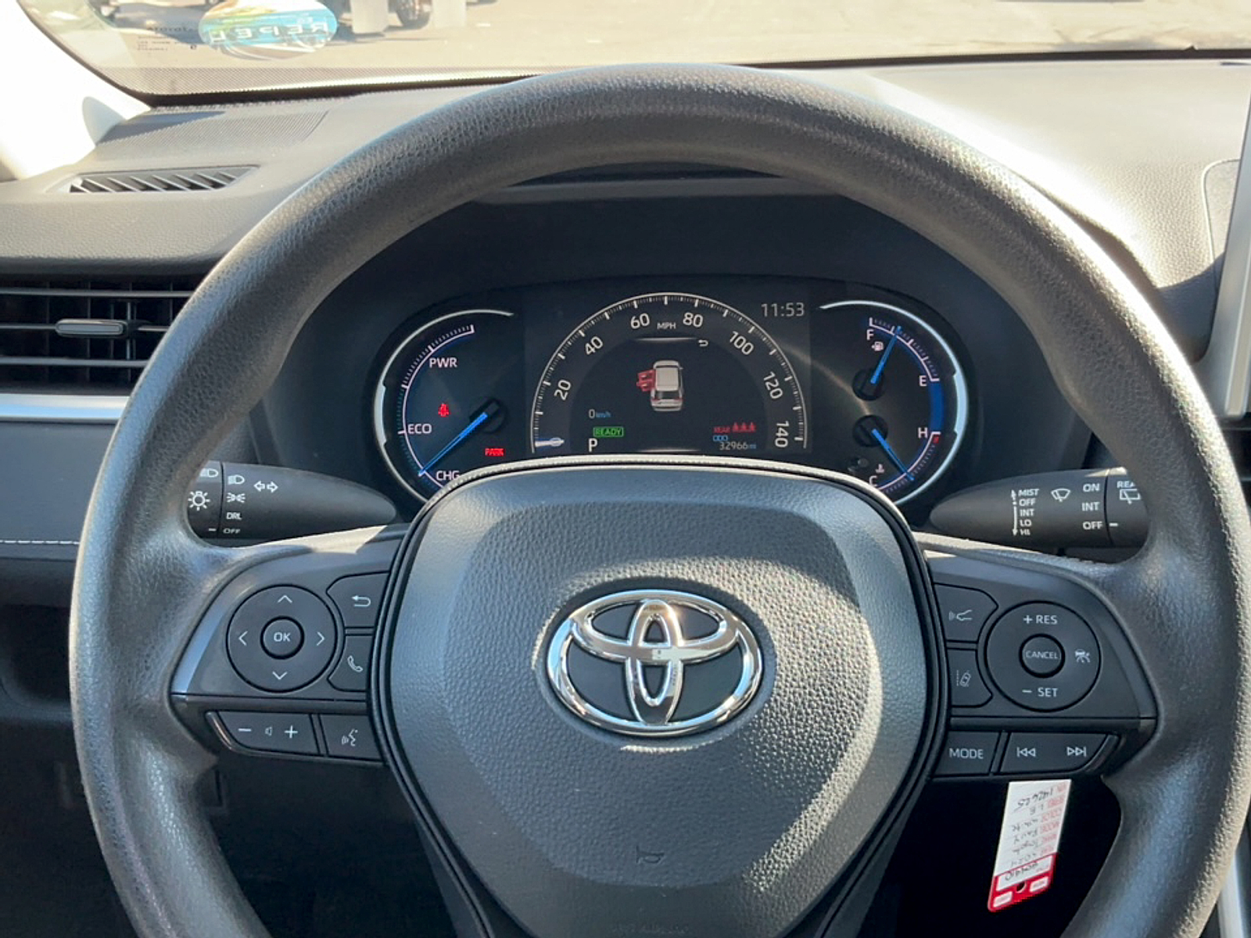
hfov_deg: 60.0
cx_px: 626
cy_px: 469
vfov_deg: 46.8
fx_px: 1084
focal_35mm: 30
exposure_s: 1/120
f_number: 1.8
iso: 64
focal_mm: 3
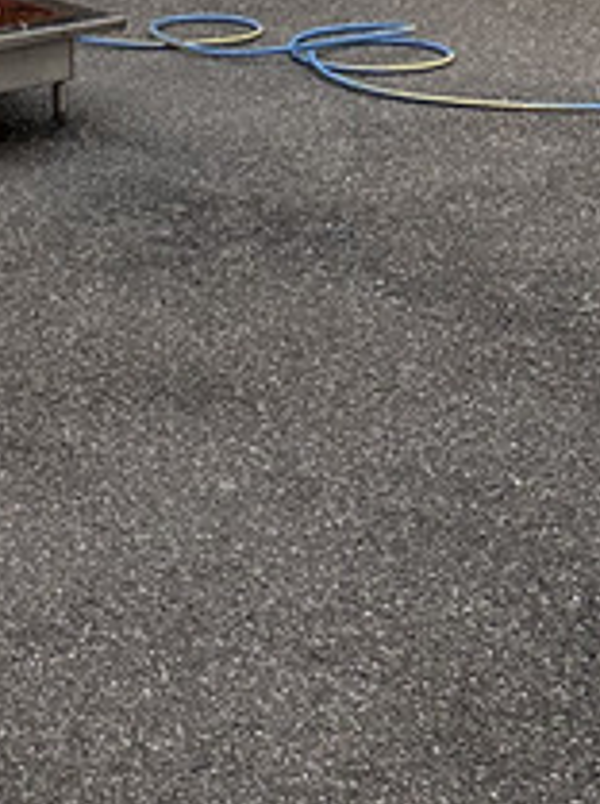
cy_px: -789
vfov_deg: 14.3
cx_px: -112
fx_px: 2689
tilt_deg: +6.2
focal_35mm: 116
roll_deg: +0.5
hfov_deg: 12.4
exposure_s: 1/1131
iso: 80
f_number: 1.78
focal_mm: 6.86
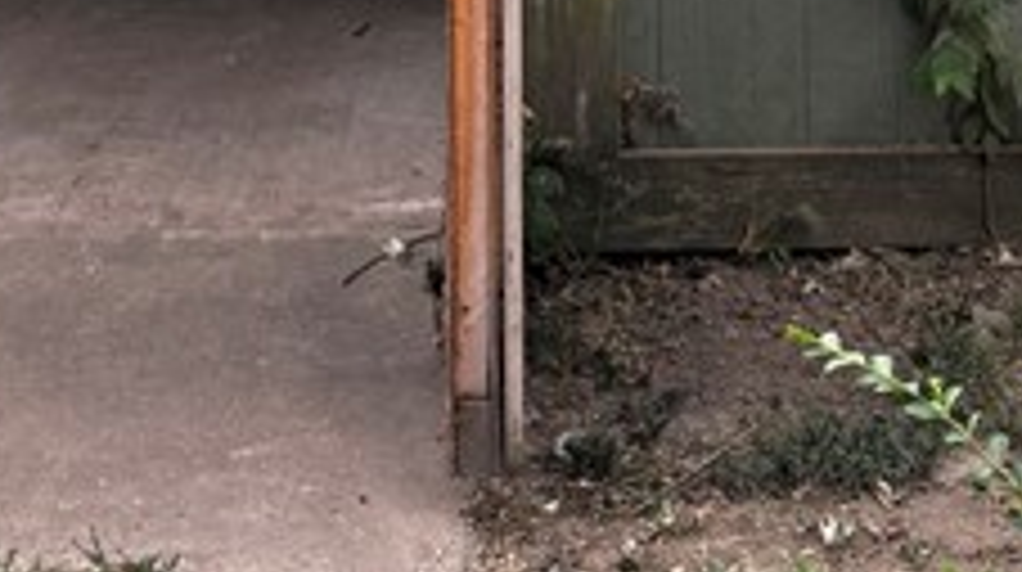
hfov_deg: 16.8
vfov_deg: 8.7
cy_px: -721
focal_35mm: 128
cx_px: 653
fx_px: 3464
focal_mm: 5.96
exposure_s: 1/121
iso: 40
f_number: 1.6
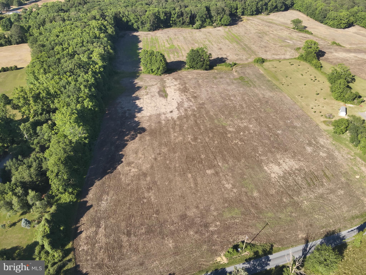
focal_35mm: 24
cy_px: 138
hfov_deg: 71.6
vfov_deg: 56.8
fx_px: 254
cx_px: 183
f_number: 2.8
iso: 110
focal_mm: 4.4
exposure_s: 1/500
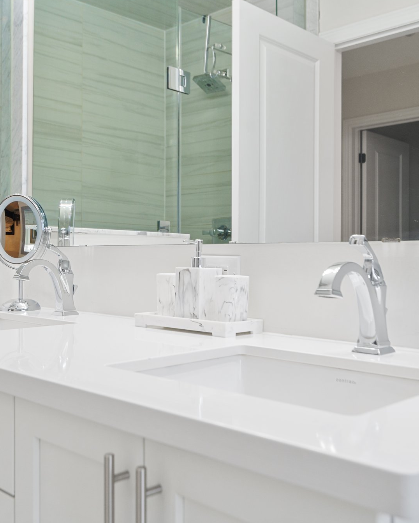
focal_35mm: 40
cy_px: 260
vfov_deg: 45.8
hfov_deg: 37.3
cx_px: 216
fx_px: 620
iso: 1600
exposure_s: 1/30
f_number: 5.6
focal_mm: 28
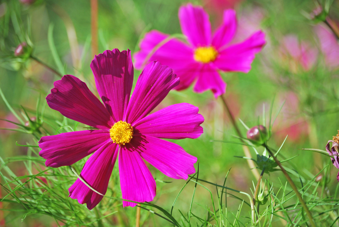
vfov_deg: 9.7
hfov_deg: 14.4
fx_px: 1344
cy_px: 114
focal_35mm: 142
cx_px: 170
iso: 200
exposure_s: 1/800
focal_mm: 95
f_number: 5.6
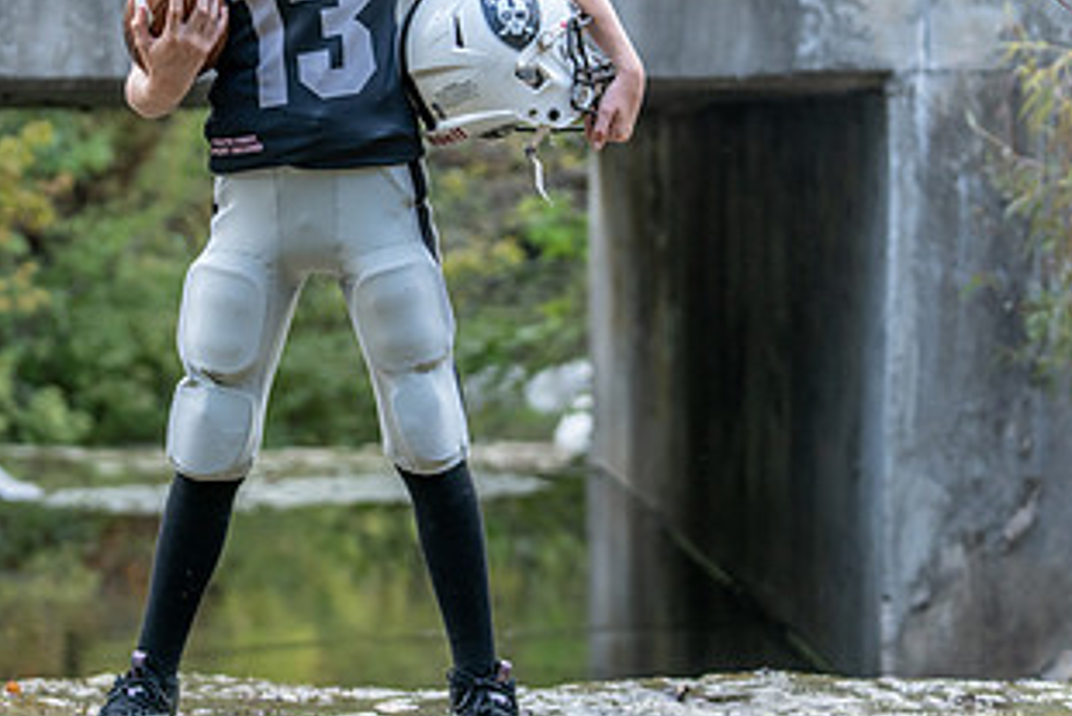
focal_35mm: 135
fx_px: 4022
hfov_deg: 15.1
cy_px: 157
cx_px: 301
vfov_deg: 10.1
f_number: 2.8
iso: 640
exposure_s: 1/320
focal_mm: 70
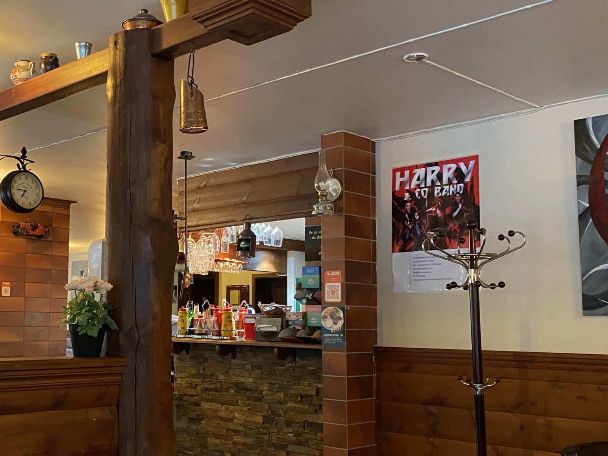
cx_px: 187
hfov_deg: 43.0
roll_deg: -1.7
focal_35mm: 43
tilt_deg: +5.5
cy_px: 256
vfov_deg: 33.6
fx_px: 755
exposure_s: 1/25
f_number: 1.8
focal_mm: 4.25
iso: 500
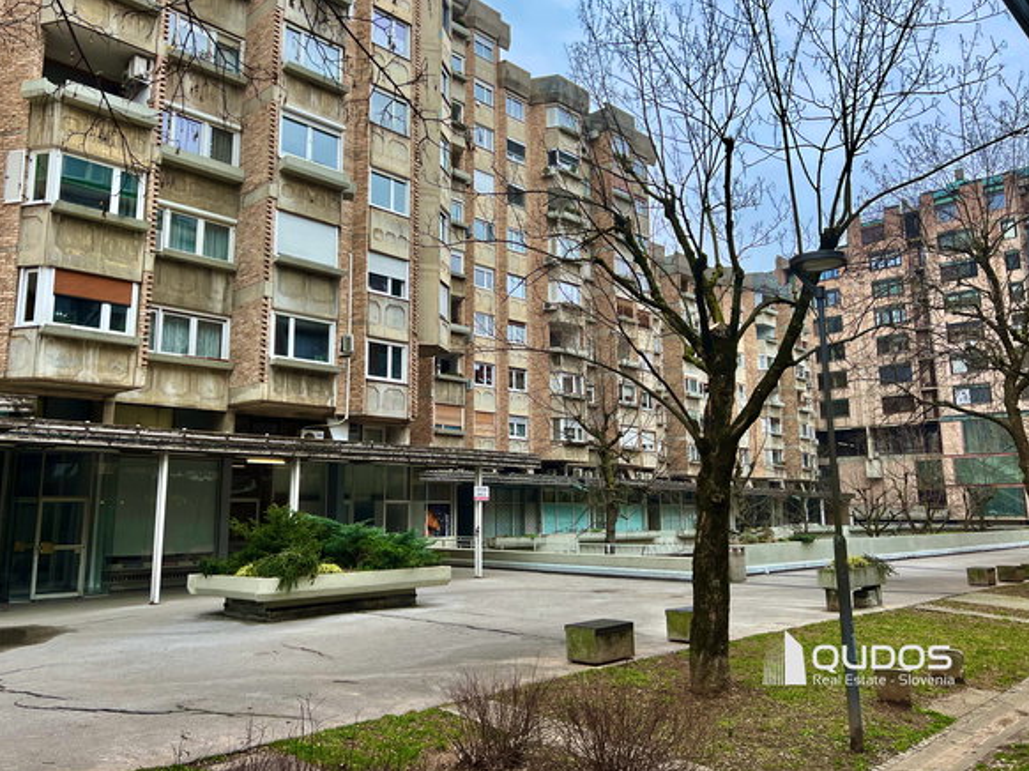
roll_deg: -0.6
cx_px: 484
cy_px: 359
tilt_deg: +10.4
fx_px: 832
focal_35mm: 28
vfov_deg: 49.7
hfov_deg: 63.4
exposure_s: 1/552
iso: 50
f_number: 1.5
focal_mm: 5.7
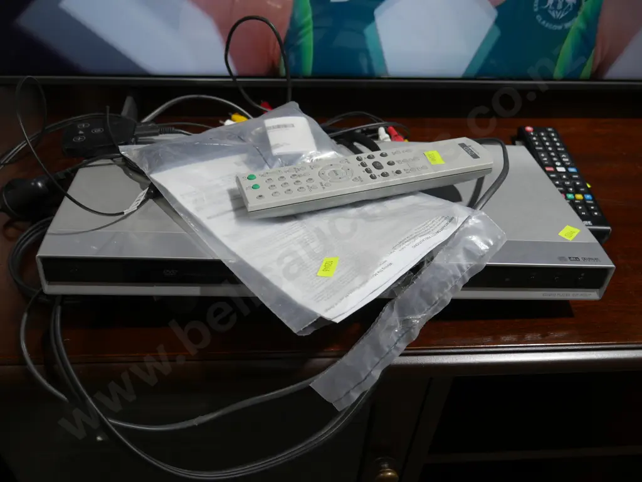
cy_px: 241
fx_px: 593
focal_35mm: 32
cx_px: 321
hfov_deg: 56.8
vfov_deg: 44.2
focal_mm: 16
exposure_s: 1/80
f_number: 3.6
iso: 200
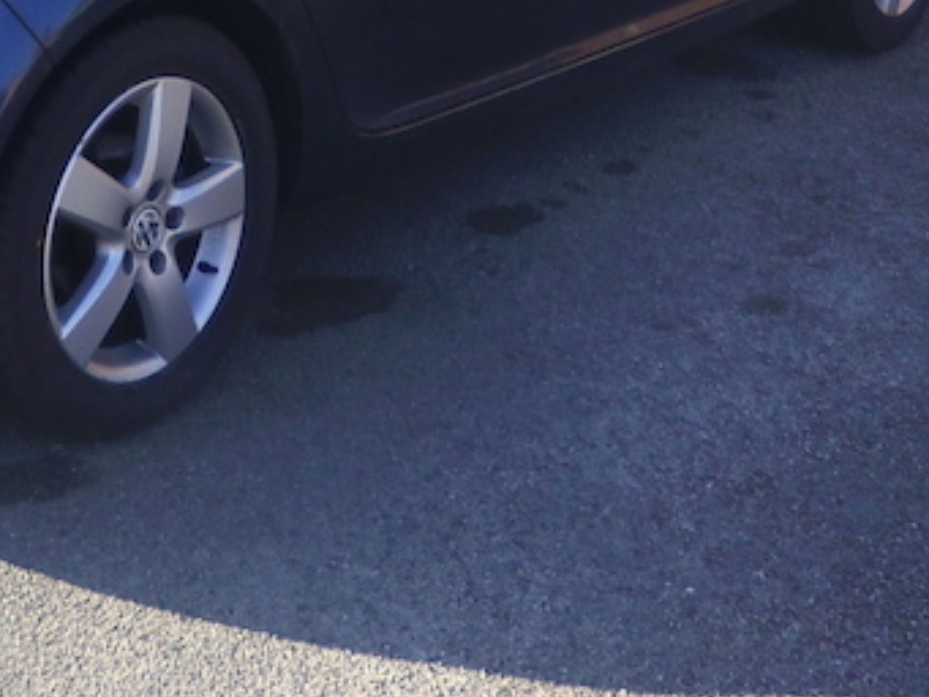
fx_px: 2255
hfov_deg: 22.3
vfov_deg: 16.8
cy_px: -152
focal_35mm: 84
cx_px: -25
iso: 64
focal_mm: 5
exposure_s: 1/160
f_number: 3.9
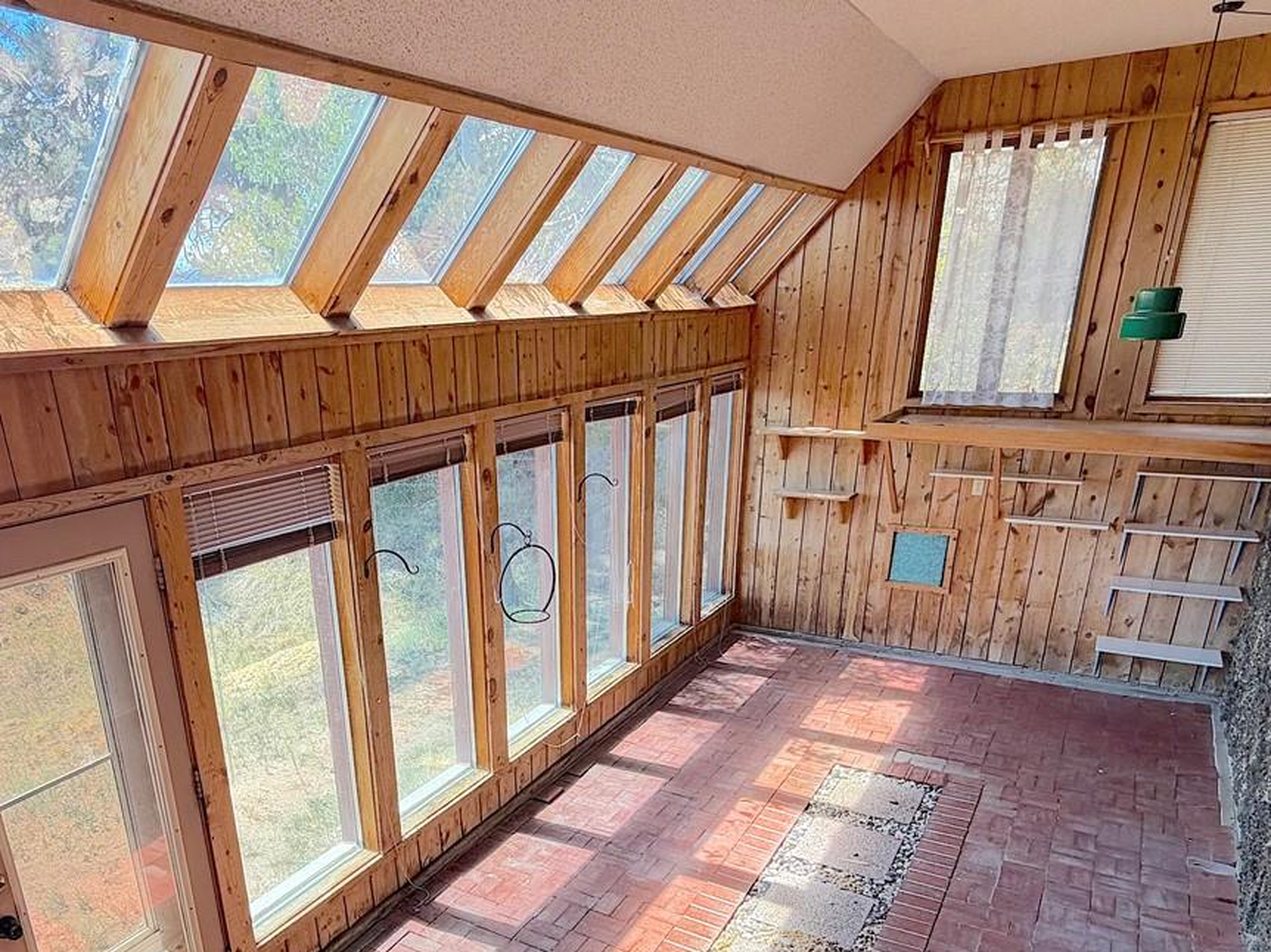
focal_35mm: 26
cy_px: 696
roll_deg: +2.2
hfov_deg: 66.5
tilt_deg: -22.2
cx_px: 495
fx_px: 954
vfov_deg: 51.1
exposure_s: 1/177
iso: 40
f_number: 2.2
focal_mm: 2.22
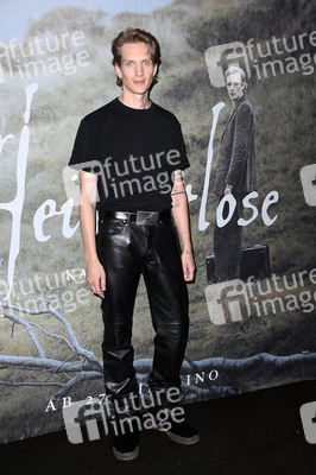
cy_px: 238
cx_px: 158
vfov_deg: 43.6
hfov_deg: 29.8
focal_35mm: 45
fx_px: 593
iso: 500
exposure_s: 1/250
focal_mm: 45
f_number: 5.6
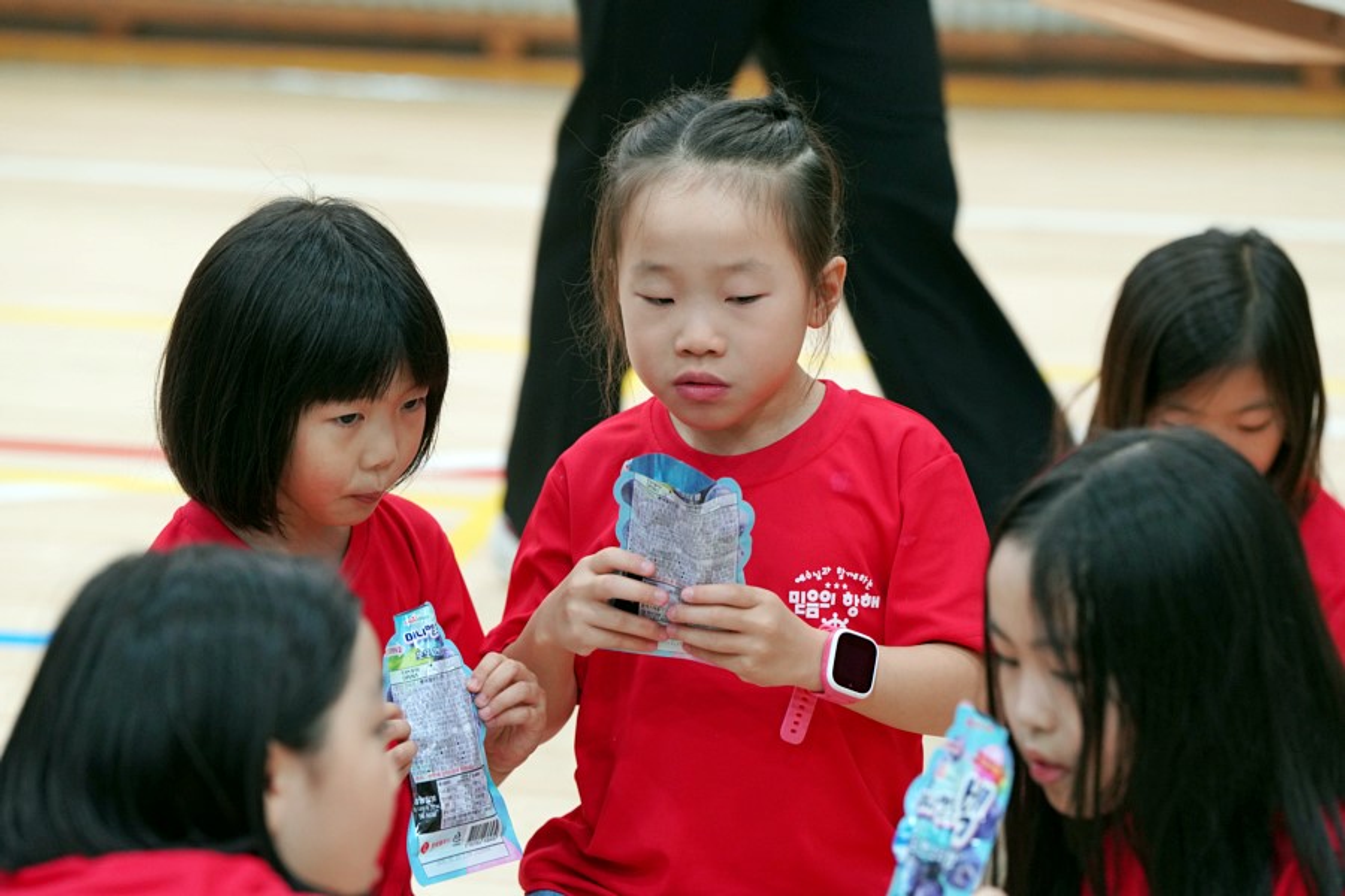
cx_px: 672
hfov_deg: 15.1
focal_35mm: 136
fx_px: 5081
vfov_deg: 10.1
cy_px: 448
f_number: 4
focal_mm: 136
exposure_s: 1/160
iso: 2500
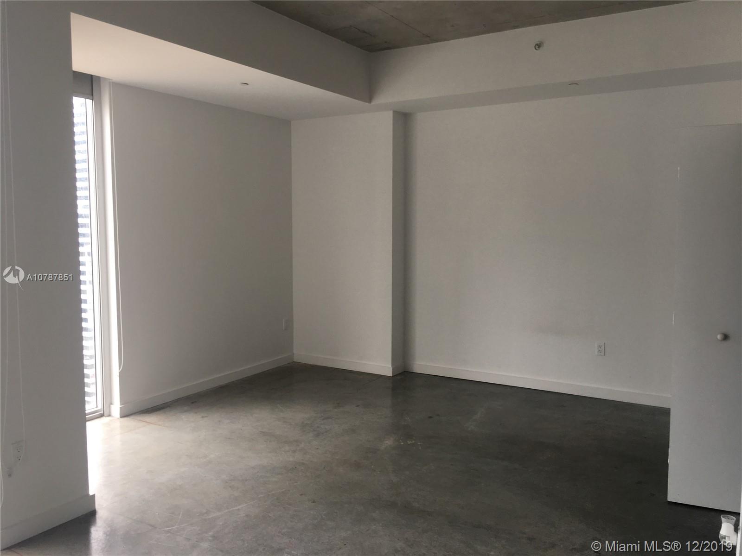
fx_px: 622
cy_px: 278
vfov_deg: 48.2
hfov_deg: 61.7
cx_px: 371
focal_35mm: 29
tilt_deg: -2.7
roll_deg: +0.2
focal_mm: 4.15
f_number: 2.2
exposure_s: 1/50
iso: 25
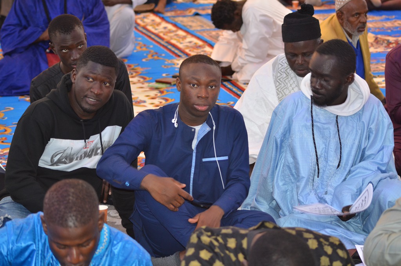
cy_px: 133
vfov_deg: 13.0
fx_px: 1167
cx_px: 200
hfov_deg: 19.5
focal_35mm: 105
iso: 800
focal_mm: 70
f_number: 4
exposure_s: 1/60
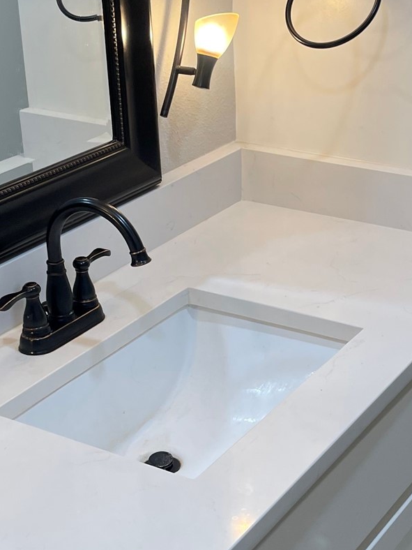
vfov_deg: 29.8
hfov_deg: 22.5
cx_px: 289
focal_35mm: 65
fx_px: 1032
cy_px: 297
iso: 64
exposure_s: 1/120
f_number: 1.6
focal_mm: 5.1
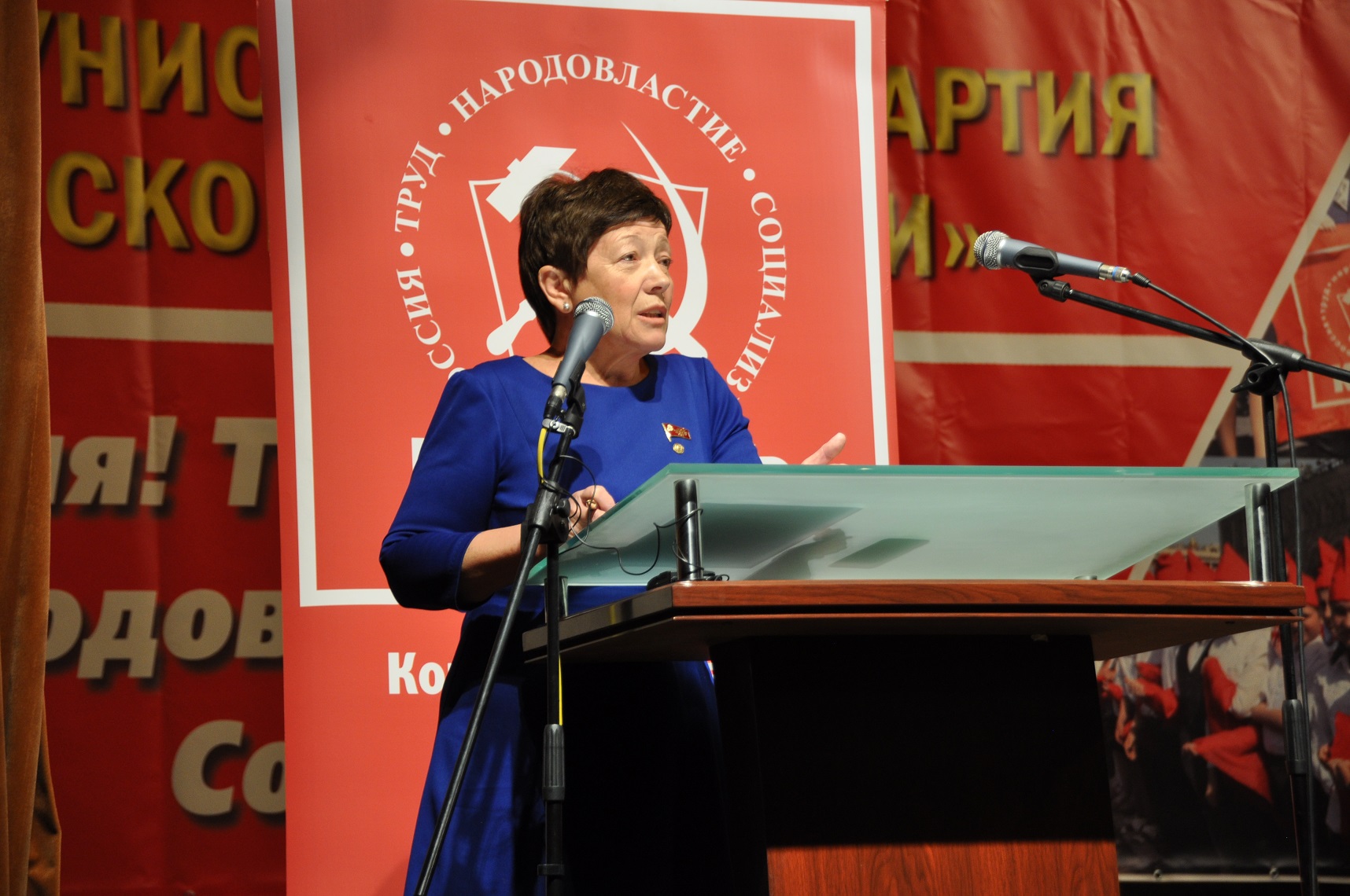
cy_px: 448
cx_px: 675
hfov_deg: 18.2
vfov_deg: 12.1
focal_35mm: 112
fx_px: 4214
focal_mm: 75
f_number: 5
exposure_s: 1/60
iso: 500
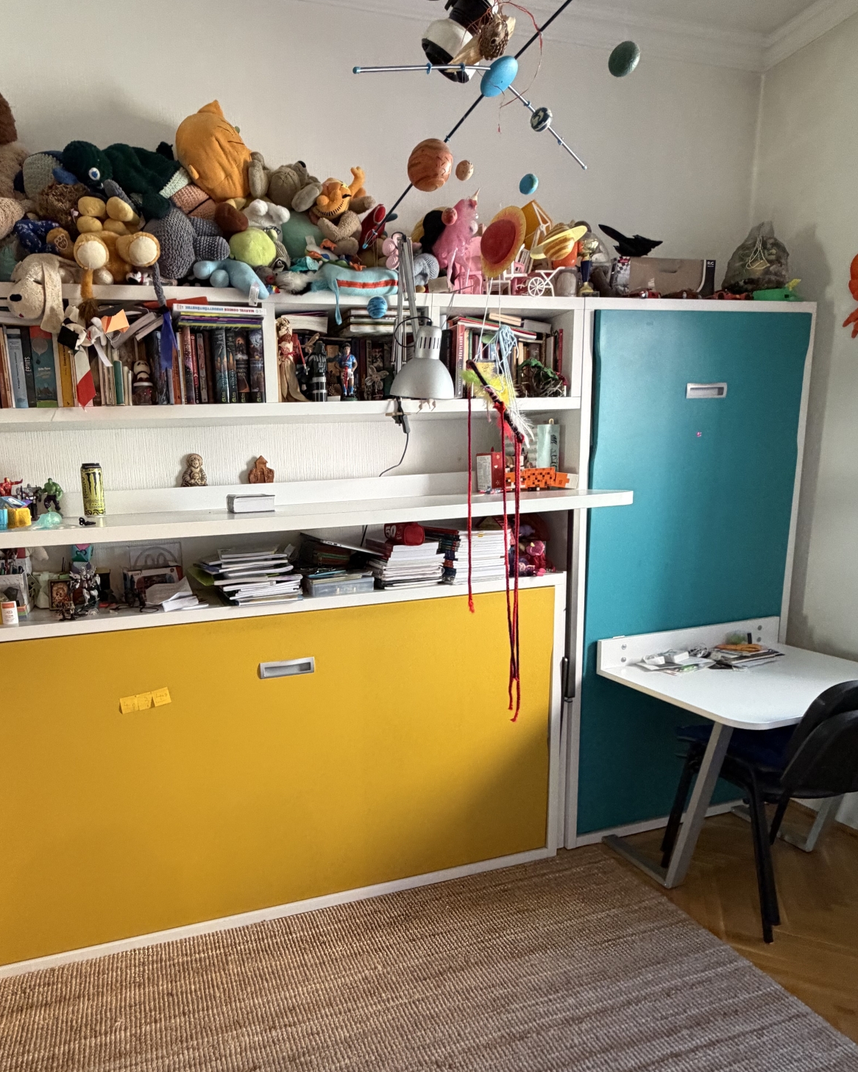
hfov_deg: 66.2
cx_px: 281
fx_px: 635
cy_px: 588
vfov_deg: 80.1
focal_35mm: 20
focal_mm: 2.22
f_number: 2.2
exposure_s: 1/50
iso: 400
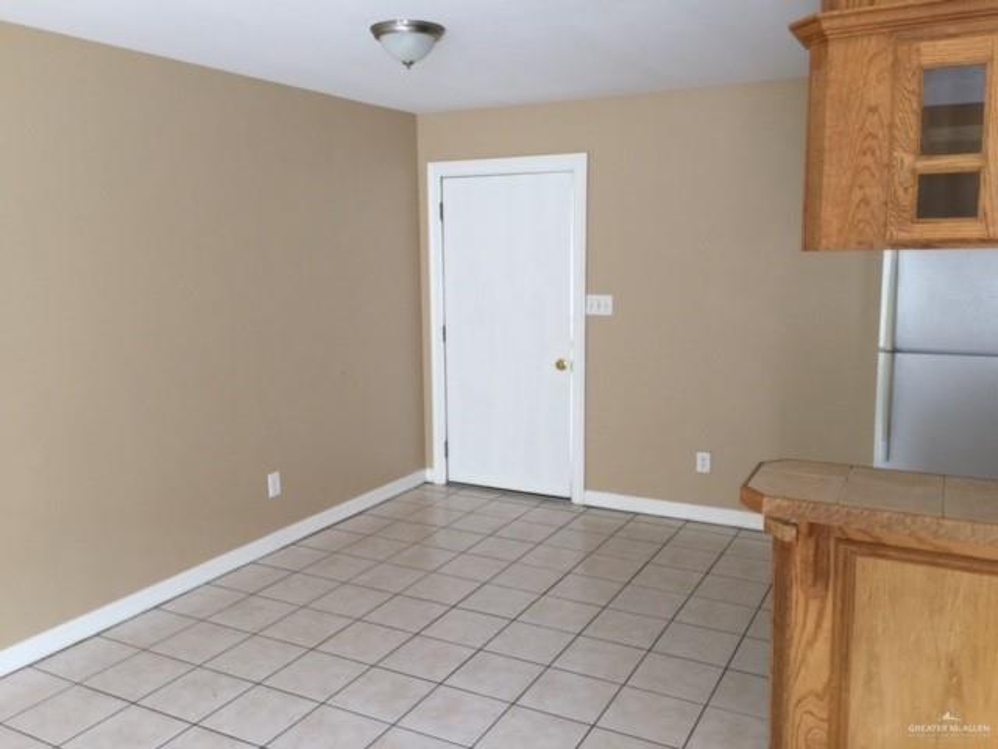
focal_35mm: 29
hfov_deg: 61.7
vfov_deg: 48.2
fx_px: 836
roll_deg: +0.5
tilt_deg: -7.1
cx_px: 499
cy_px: 374
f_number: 2.2
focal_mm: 4.15
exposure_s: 1/15
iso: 40
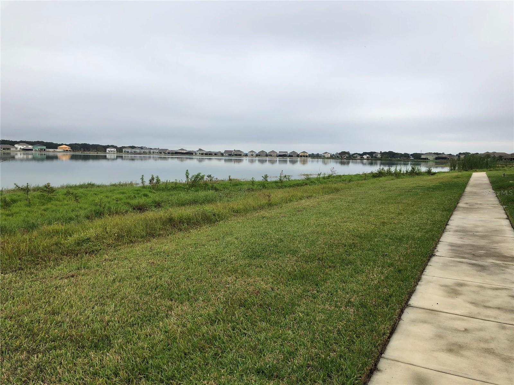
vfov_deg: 49.7
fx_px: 416
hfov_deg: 63.4
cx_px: 257
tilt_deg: -3.4
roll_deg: -2.4
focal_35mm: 28
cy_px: 192
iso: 20
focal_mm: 4
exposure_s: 1/1919
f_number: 1.8
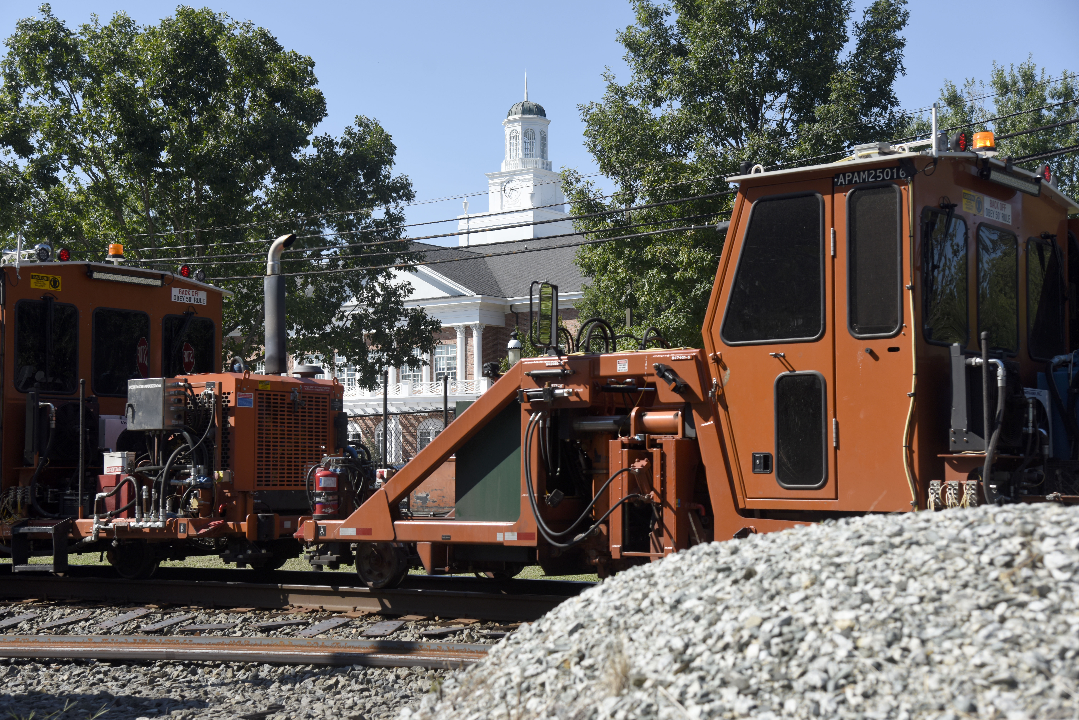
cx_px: 530
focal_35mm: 53
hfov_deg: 37.5
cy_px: 358
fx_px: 1588
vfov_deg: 25.5
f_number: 5
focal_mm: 52
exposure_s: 1/1000
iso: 200
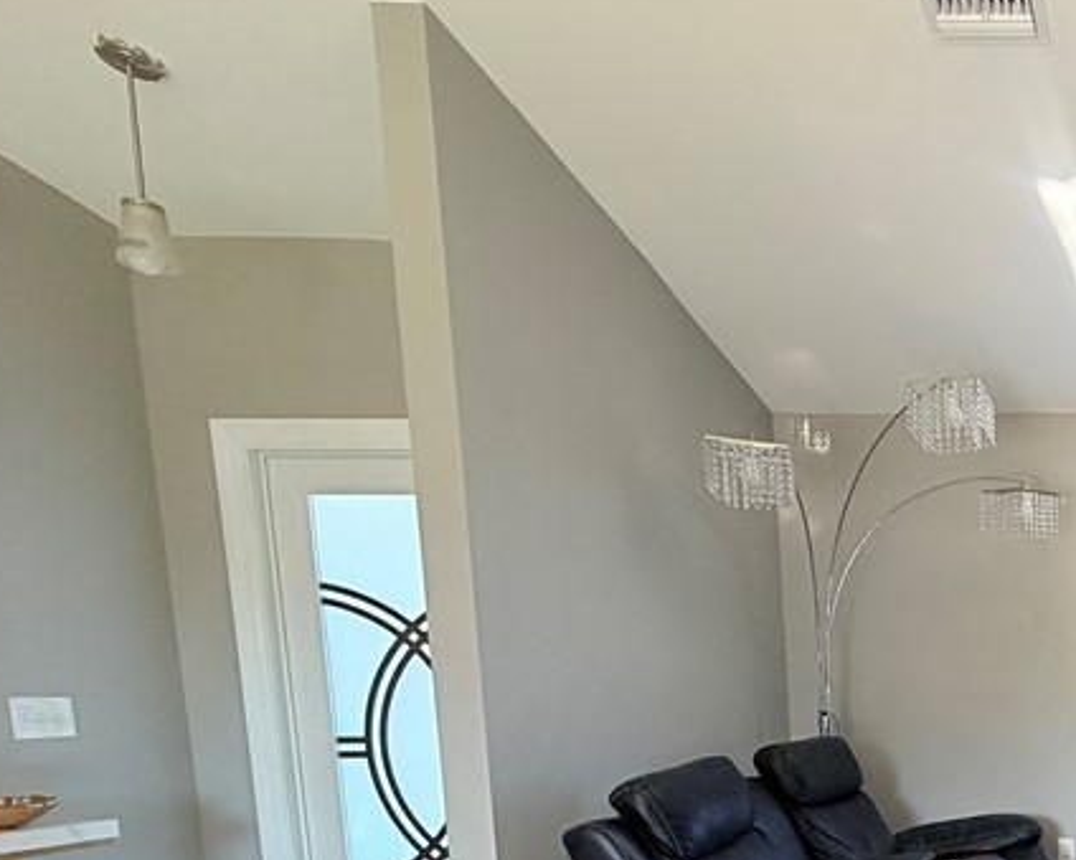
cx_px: 1221
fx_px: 1051
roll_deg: +1.3
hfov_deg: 41.4
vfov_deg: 40.7
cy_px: 794
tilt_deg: -6.1
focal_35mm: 33
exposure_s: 1/121
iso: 200
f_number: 2.2
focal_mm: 2.22
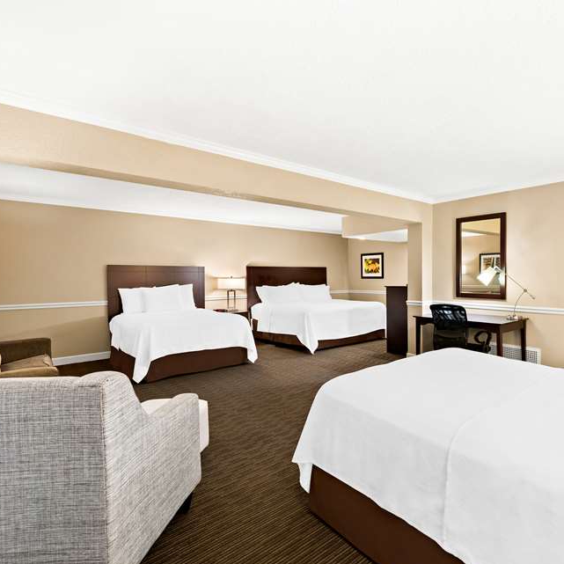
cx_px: 381
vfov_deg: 77.7
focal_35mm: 19
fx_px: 350
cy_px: 285
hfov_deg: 75.0
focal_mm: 14
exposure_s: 1/2
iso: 400
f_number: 6.3
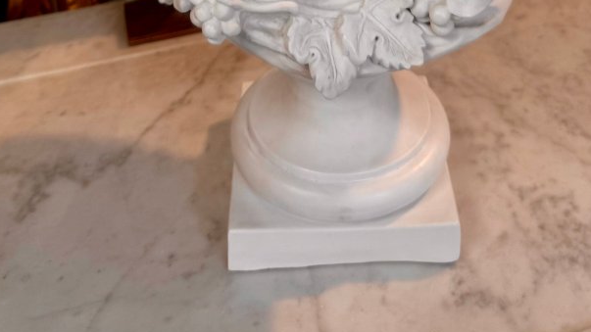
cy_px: -219
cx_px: 305
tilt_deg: -17.1
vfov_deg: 19.0
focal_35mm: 52
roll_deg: +2.8
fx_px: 815
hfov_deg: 39.9
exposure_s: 1/100
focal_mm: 6.76
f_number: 1.78
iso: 64
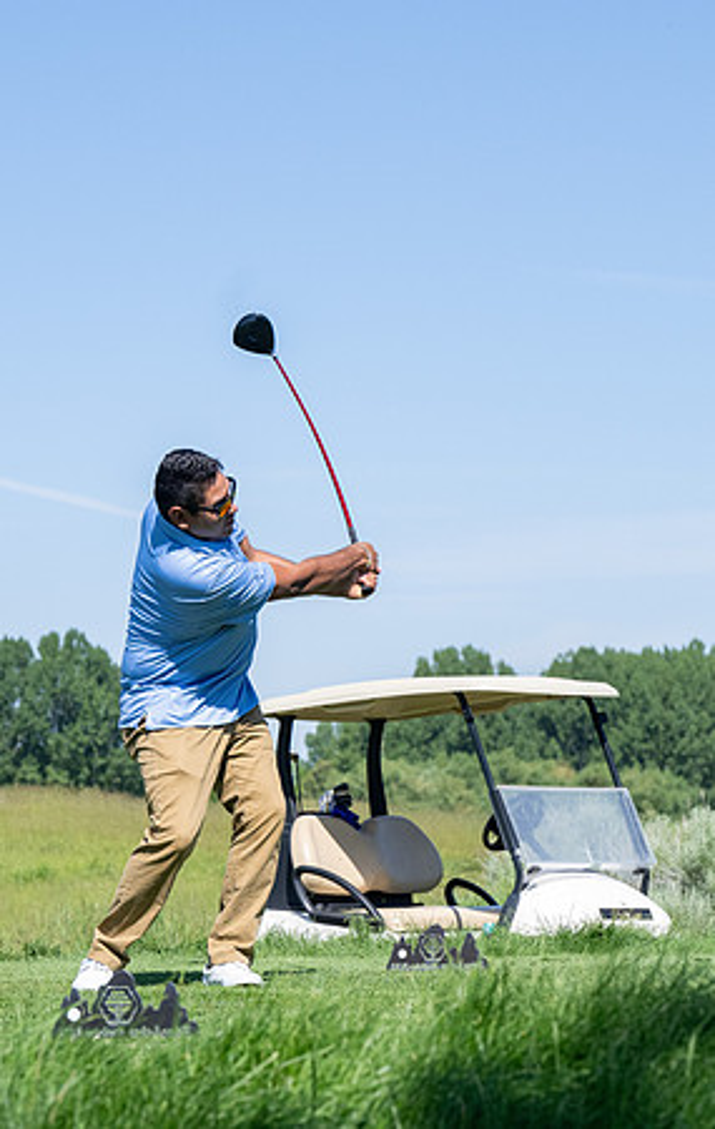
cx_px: 464
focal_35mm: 137
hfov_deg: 9.6
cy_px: 544
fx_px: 4246
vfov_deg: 15.1
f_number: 5.6
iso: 1000
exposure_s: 1/4000
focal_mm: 77
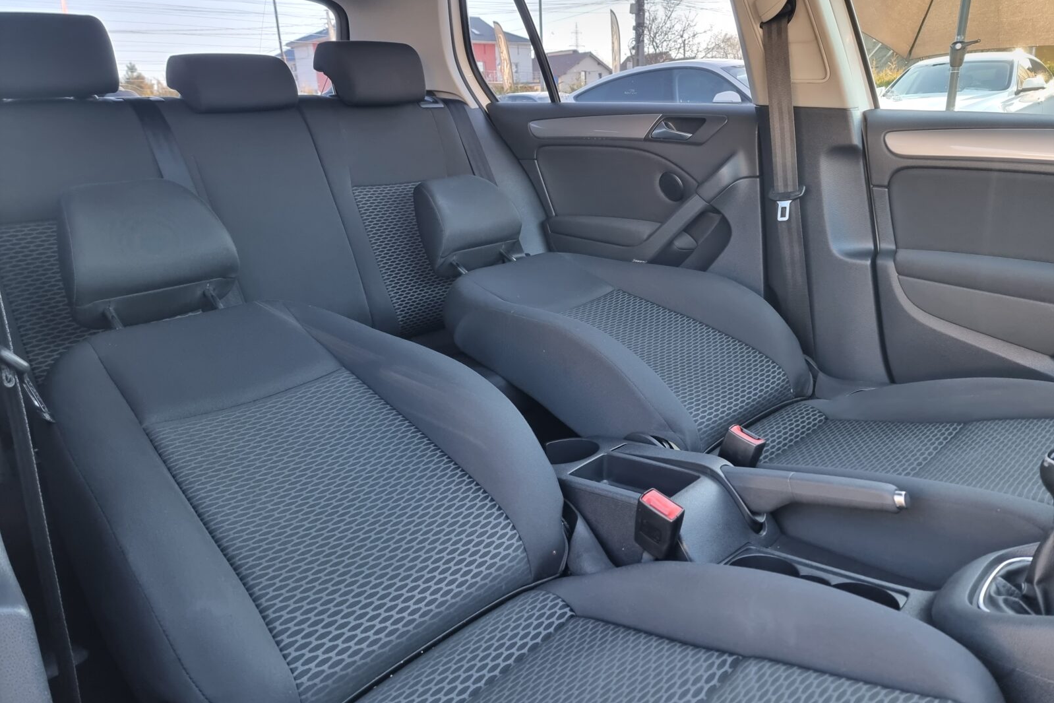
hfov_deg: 71.5
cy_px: 328
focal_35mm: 25
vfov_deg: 51.2
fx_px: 732
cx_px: 527
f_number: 1.8
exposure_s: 1/100
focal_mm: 6.7
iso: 200
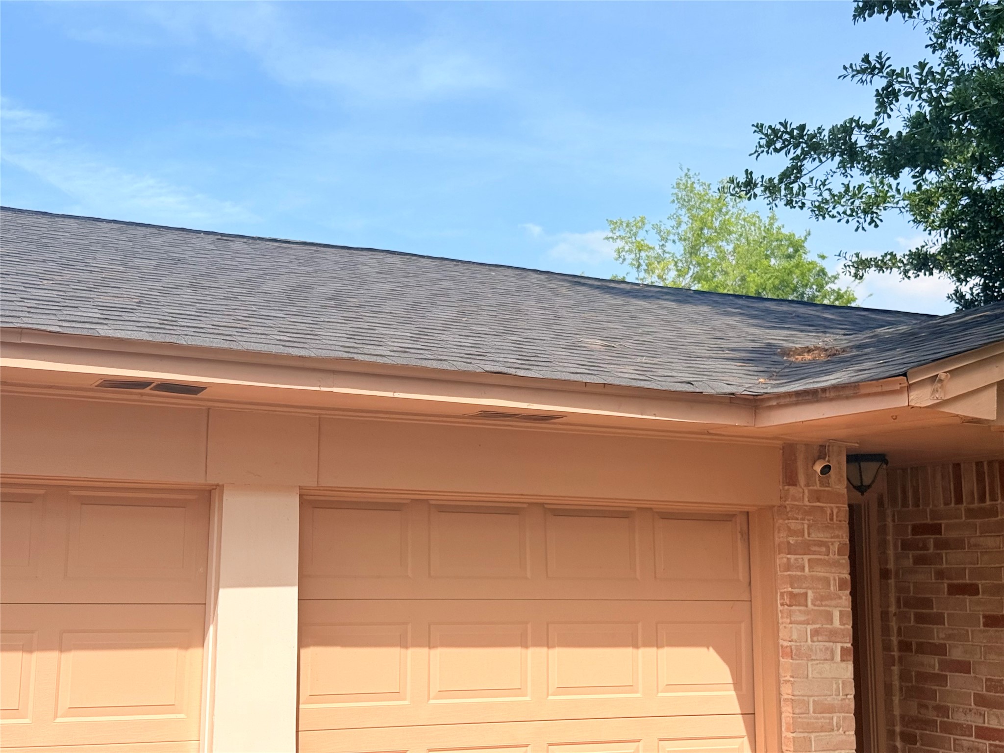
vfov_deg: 30.3
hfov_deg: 39.7
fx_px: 1392
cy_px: 376
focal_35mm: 48
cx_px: 502
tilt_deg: +9.2
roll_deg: -0.5
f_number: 1.78
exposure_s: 1/3704
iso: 64
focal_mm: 6.76
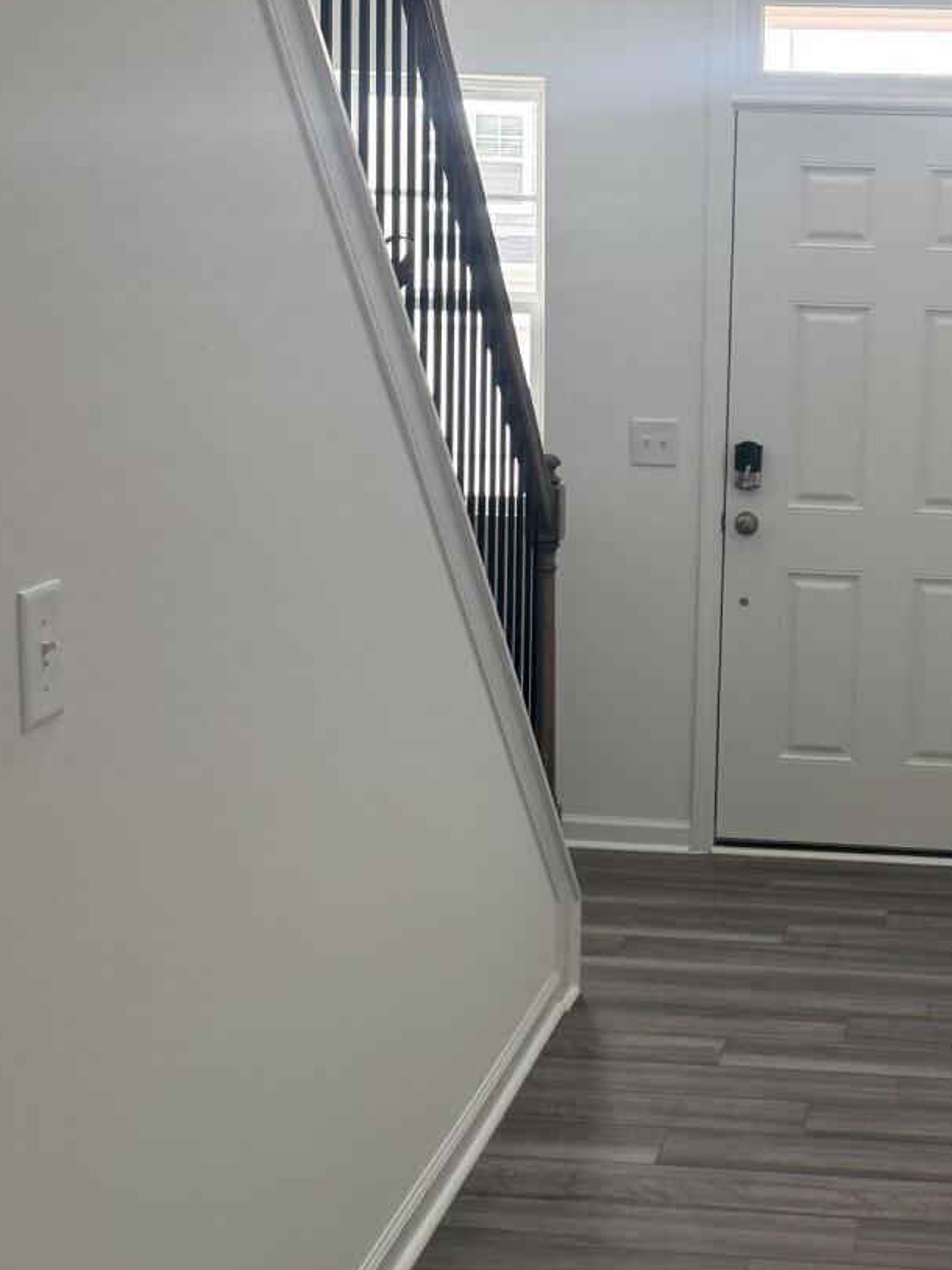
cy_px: 641
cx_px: 810
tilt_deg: -8.8
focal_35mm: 59
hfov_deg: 24.3
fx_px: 2165
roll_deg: -2.2
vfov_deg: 32.7
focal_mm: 6.76
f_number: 1.78
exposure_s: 1/121
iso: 160
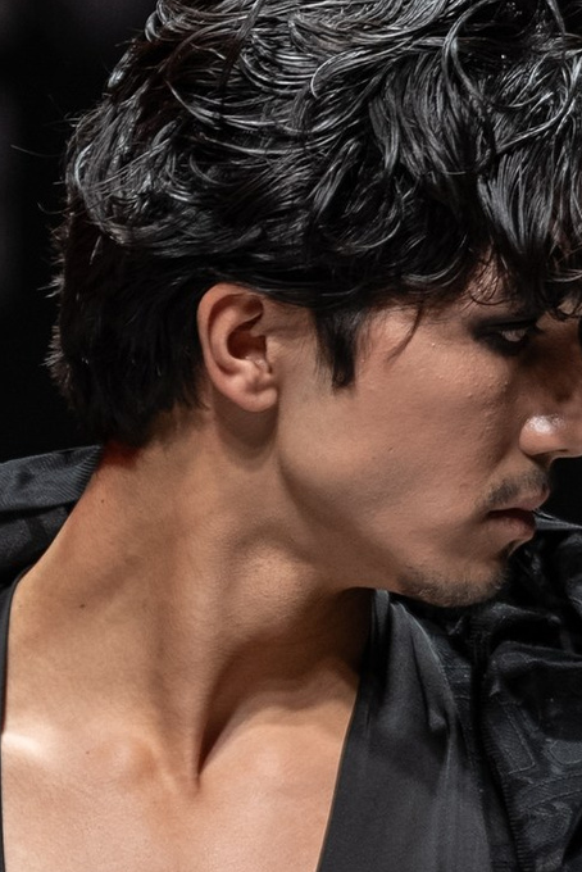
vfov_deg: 2.5
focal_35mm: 824
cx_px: -350
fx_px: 19960
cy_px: 1634
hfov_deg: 1.7
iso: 200
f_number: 2.8
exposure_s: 1/320
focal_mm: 146
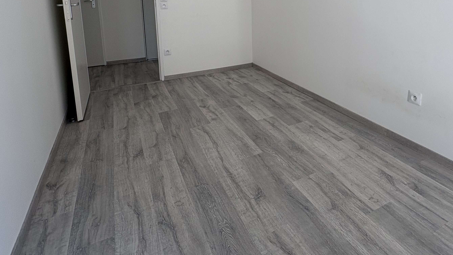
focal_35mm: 23
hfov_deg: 78.2
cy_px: 34
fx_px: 276
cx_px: 260
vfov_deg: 45.7
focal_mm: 2.22
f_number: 2.2
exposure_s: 1/99
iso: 50
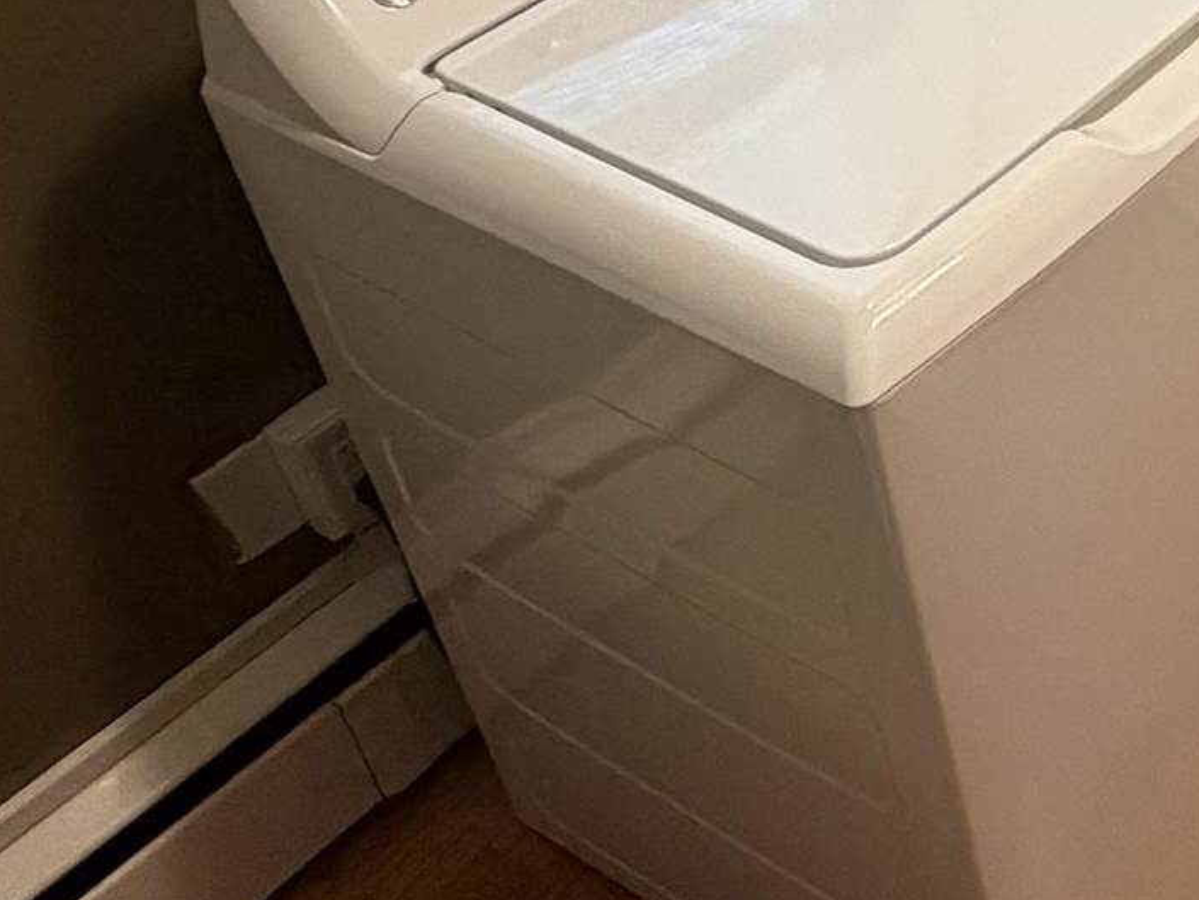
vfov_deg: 22.8
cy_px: -61
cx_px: 1600
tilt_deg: -32.2
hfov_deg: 26.4
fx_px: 2113
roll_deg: +0.9
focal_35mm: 61
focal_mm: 2.22
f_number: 2.2
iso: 250
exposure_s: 1/60
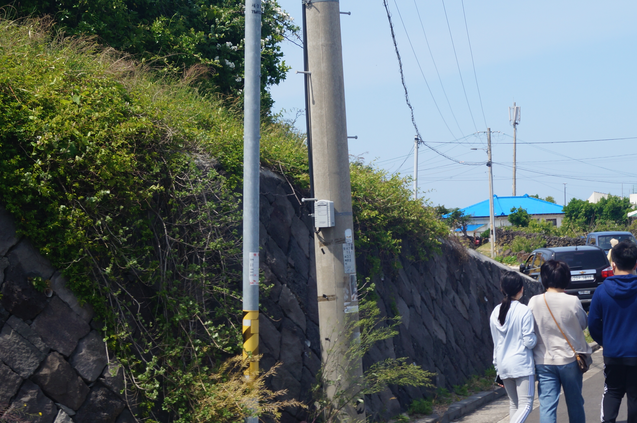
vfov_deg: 20.4
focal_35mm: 66
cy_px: 309
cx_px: 429
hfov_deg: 30.3
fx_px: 1167
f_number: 13
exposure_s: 1/125
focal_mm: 28
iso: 100
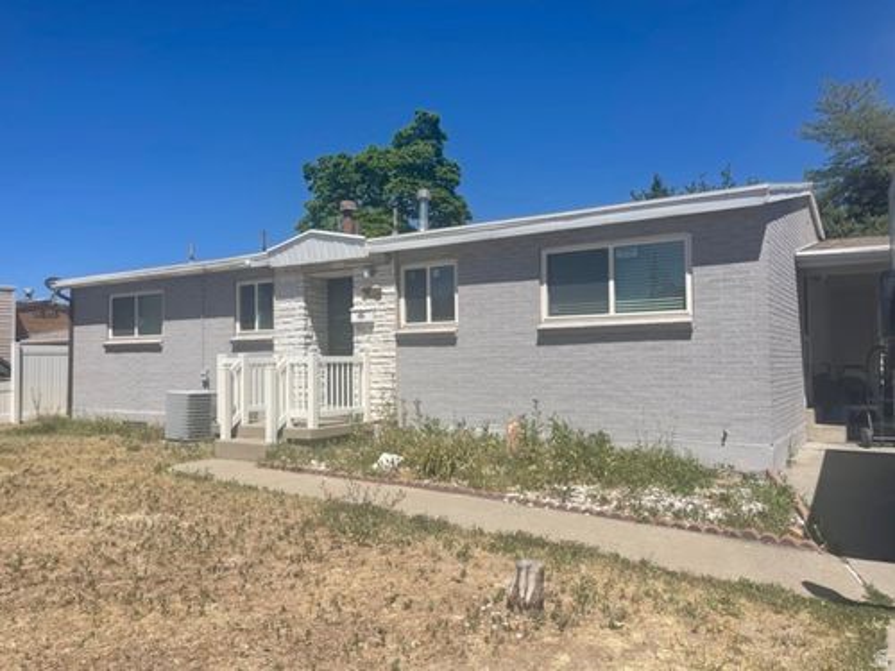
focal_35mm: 25
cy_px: 336
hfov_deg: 69.4
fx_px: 646
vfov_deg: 54.9
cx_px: 448
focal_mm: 5.1
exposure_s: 1/5376
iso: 32
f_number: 1.6
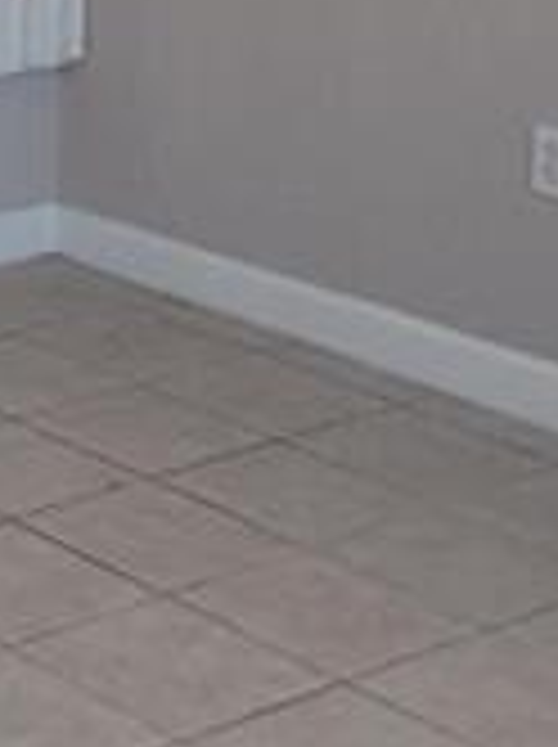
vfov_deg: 16.1
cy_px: -216
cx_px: -684
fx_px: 2500
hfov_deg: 11.1
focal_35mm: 116
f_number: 2.2
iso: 80
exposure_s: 1/40
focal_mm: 1.64
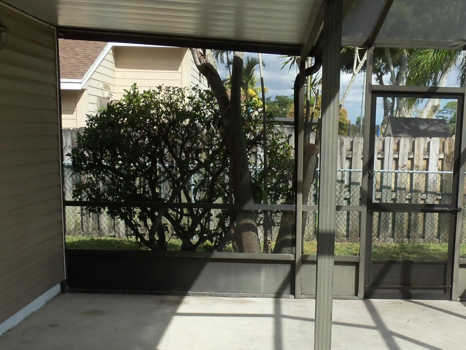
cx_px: 315
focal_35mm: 52
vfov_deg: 27.5
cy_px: 274
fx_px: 700
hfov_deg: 36.4
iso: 80
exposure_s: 1/100
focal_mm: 5.2
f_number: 8.6
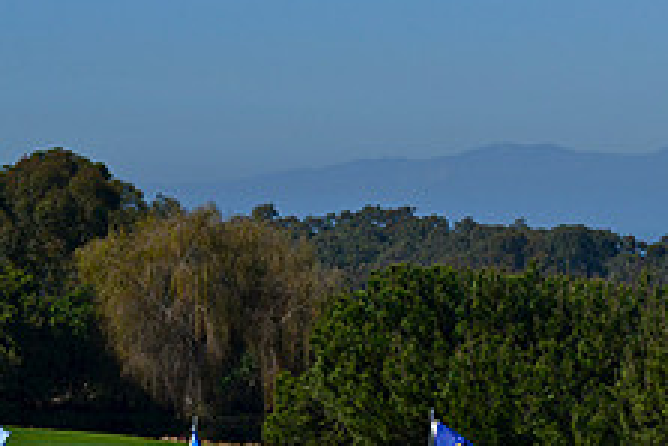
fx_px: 3862
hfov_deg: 9.7
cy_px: 453
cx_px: 797
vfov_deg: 6.6
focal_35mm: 208
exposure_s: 1/800
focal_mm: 80
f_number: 14
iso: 250
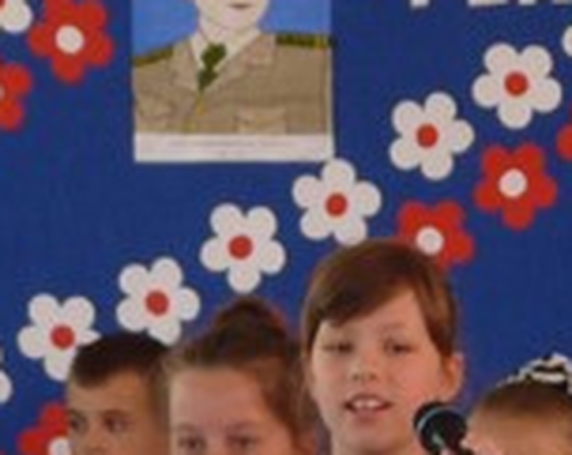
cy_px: 1004
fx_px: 6522
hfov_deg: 4.9
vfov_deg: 3.9
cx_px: 1219
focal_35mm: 386
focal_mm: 12.3
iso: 125
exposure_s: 1/50
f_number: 3.2
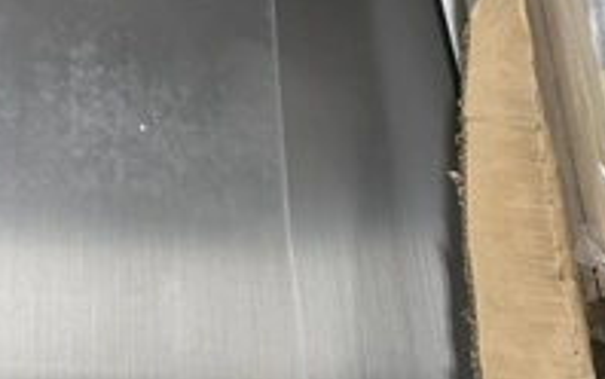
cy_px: 79
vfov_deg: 20.8
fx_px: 1023
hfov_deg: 32.2
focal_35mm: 62
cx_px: 138
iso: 250
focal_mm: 3
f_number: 1.8
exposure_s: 1/40
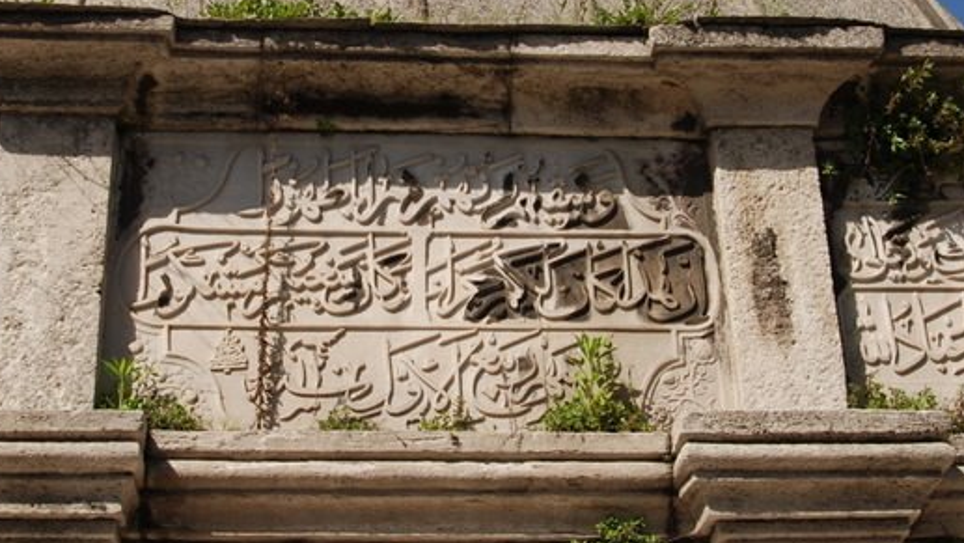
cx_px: 434
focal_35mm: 73
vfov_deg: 16.5
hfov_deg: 28.9
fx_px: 1866
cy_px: 200
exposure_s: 1/320
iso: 100
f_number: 7.1
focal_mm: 20
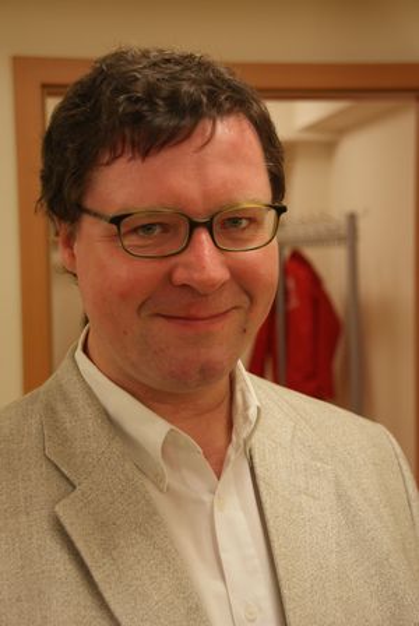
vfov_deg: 33.4
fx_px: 1044
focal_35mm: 60
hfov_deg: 22.7
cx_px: 210
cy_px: 313
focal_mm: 40
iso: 400
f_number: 4.5
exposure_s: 1/60
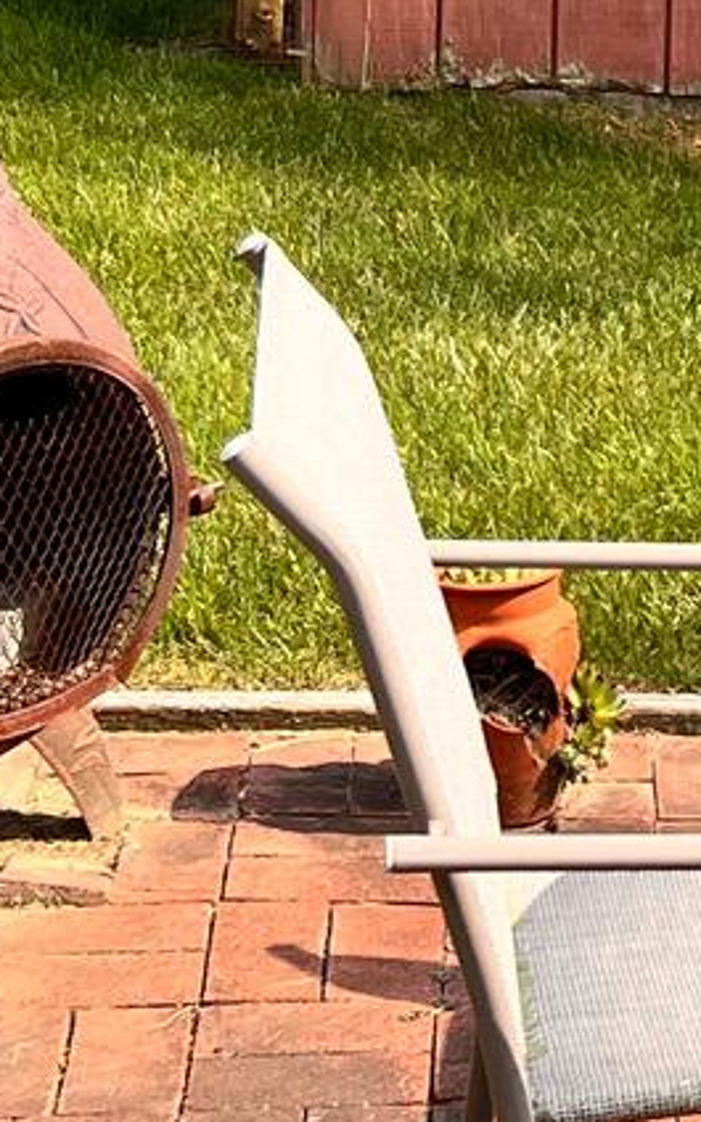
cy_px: 333
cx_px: 1272
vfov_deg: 15.7
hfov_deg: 9.4
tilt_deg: -15.4
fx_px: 4065
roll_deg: -4.8
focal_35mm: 133
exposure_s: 1/2208
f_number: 1.5
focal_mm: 5.7
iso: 50
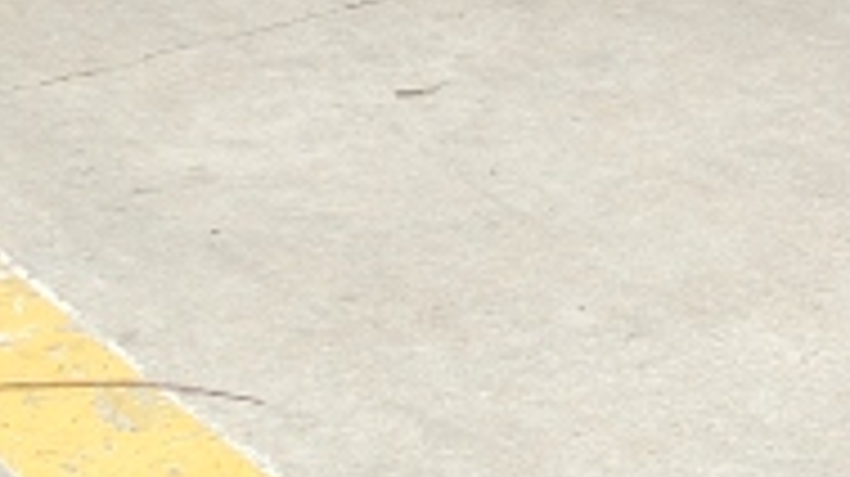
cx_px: 1264
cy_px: -306
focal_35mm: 129
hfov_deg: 15.4
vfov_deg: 9.1
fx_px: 2905
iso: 80
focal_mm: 4.28
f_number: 2.4
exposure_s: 1/60
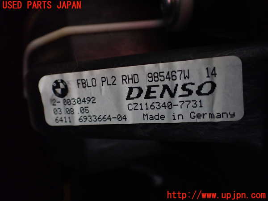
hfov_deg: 60.0
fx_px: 232
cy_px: 100
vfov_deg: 46.8
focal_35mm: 30
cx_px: 134
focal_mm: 5.4
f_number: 2.3
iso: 800
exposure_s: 1/125
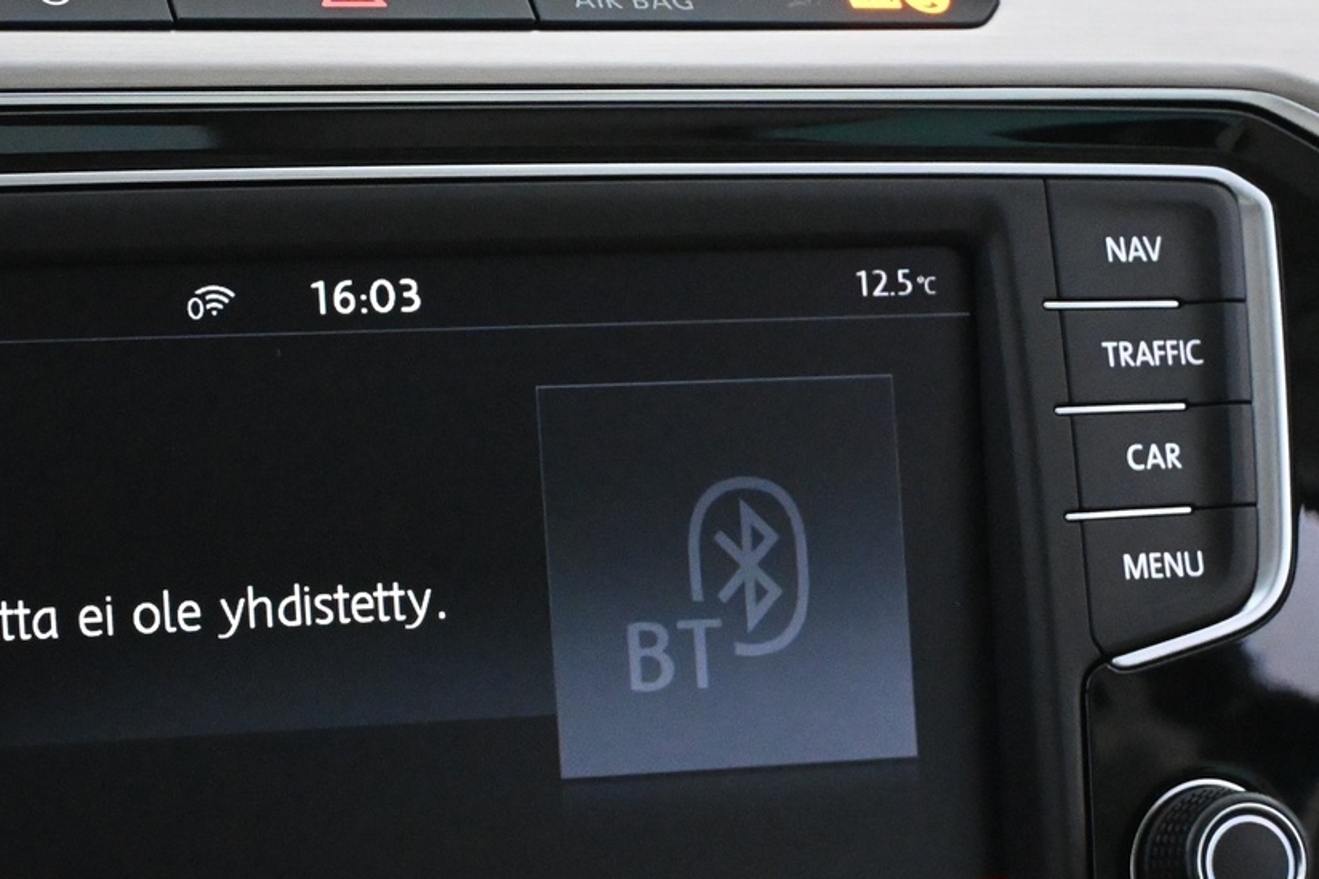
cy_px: 592
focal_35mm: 115
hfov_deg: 17.7
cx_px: 341
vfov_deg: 11.9
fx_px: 4212
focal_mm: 39
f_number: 5.6
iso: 9000
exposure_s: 1/60
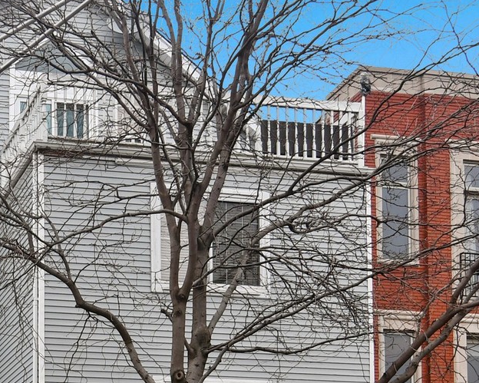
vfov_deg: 19.2
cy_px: 358
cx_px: 125
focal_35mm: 78
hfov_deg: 24.2
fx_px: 1106
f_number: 8
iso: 125
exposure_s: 1/30
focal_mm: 16
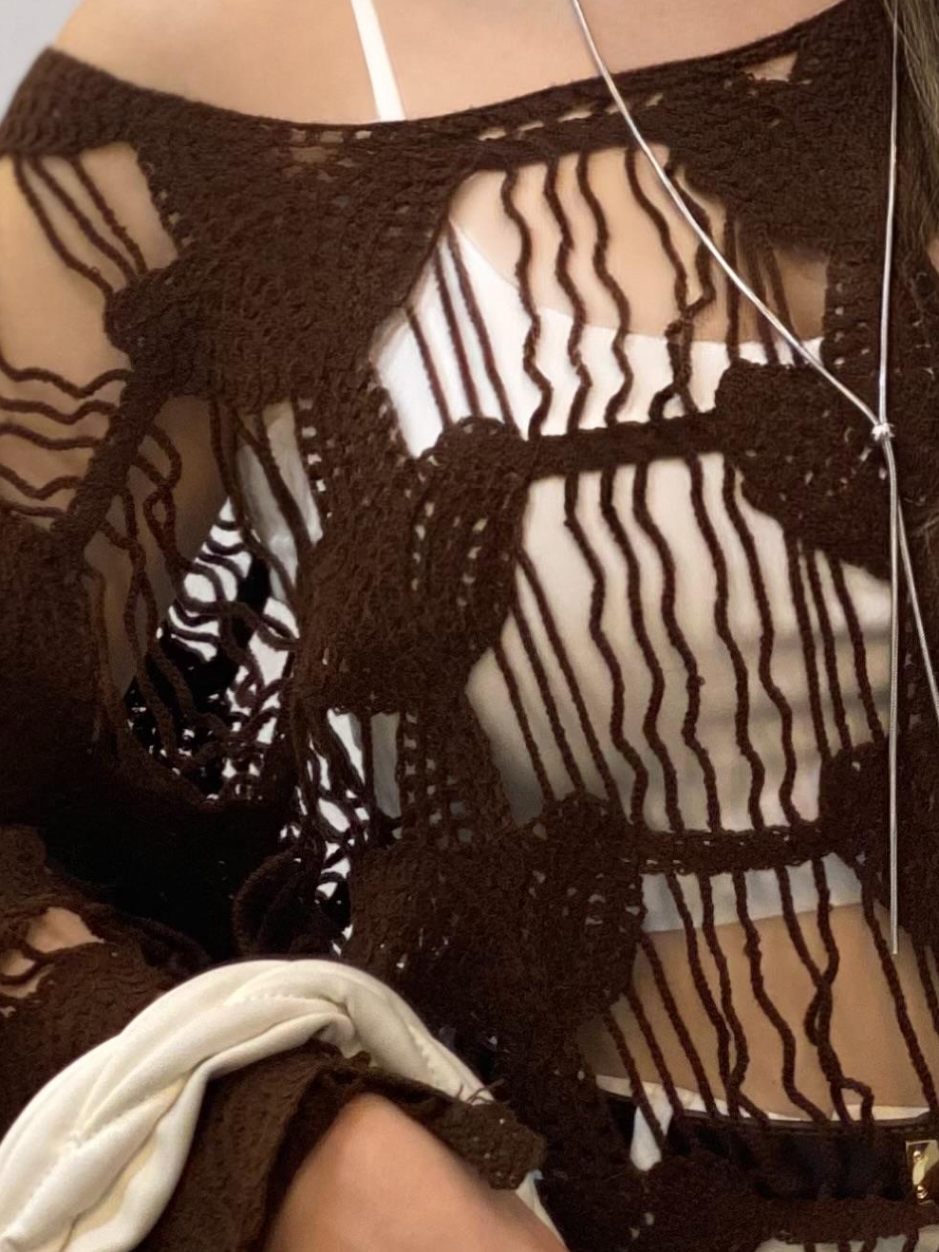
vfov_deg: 12.4
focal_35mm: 159
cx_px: 815
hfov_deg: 9.3
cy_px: 237
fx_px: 5752
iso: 100
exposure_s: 1/100
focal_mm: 6
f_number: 2
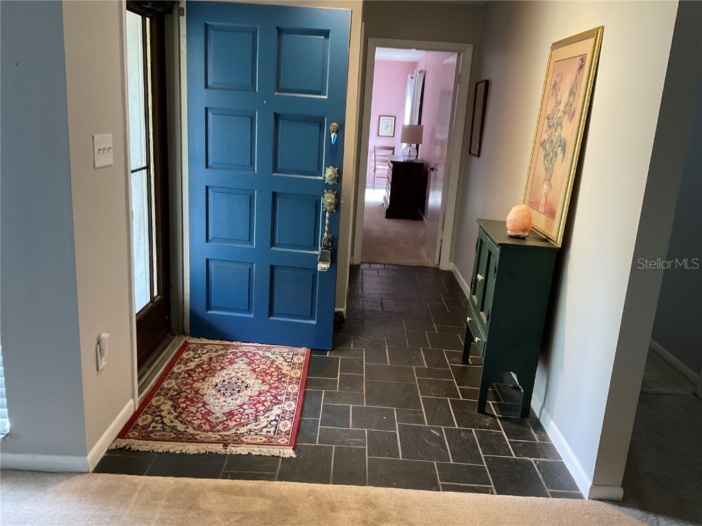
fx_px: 588
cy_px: 263
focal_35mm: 29
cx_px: 351
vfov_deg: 48.2
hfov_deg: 61.7
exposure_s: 1/40
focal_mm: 3
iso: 250
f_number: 1.8
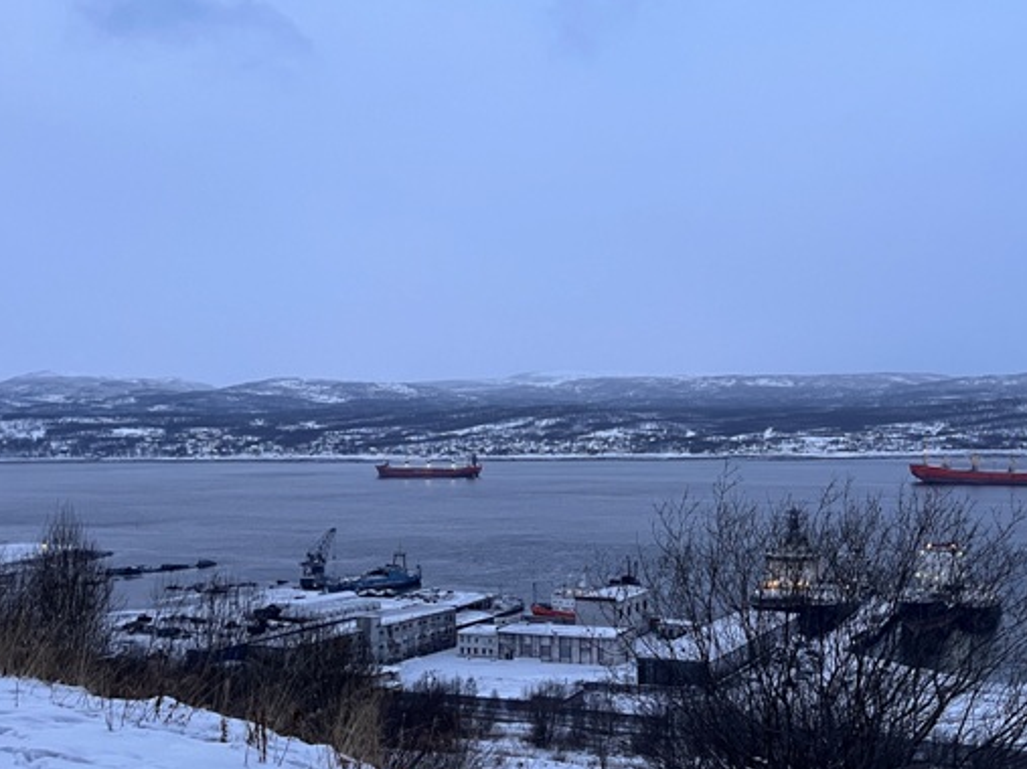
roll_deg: +1.1
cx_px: 681
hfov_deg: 45.1
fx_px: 1216
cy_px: 328
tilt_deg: +3.0
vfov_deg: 35.1
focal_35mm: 41
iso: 125
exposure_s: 1/92
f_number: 1.6
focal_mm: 5.1
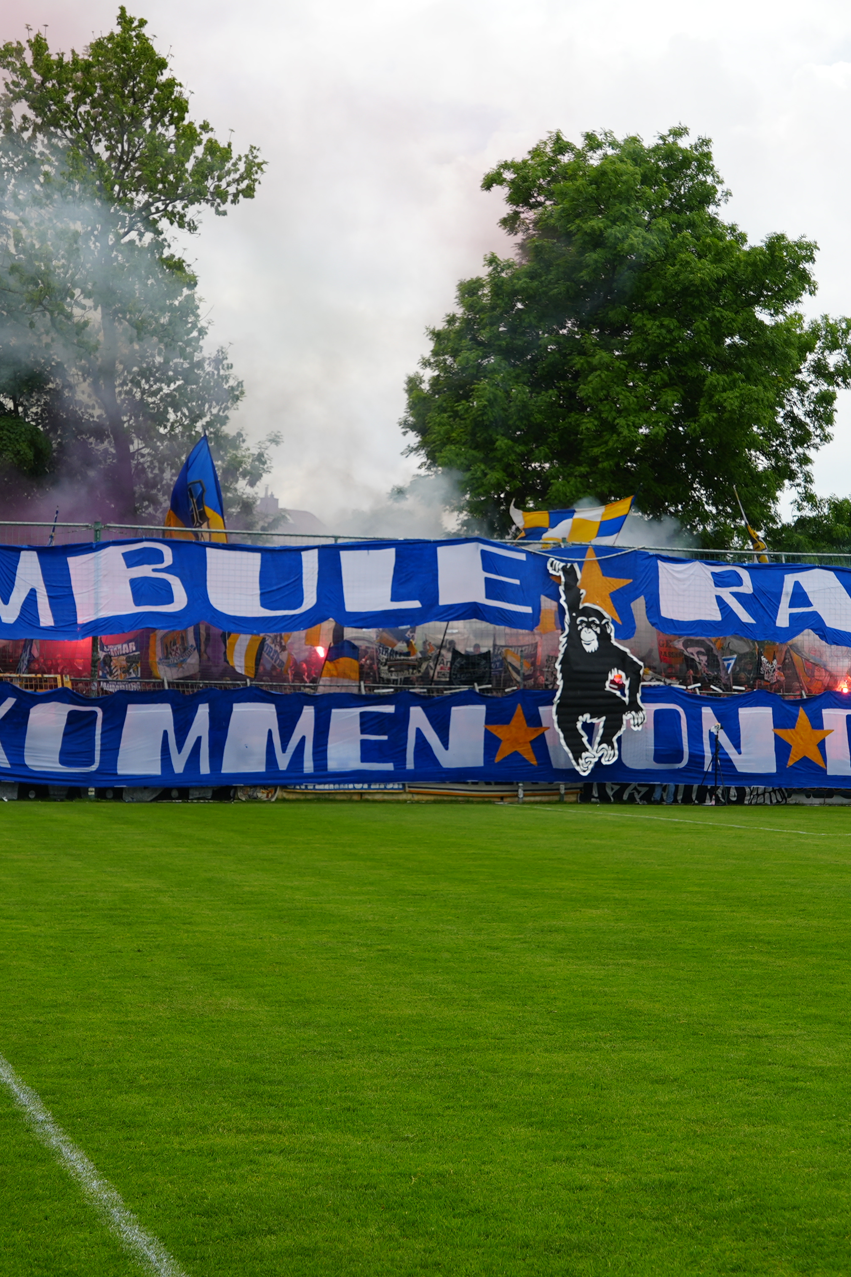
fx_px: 2588
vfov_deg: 27.7
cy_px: 638
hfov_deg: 18.7
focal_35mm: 73
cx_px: 487
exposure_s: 1/400
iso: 100
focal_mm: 32
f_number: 5
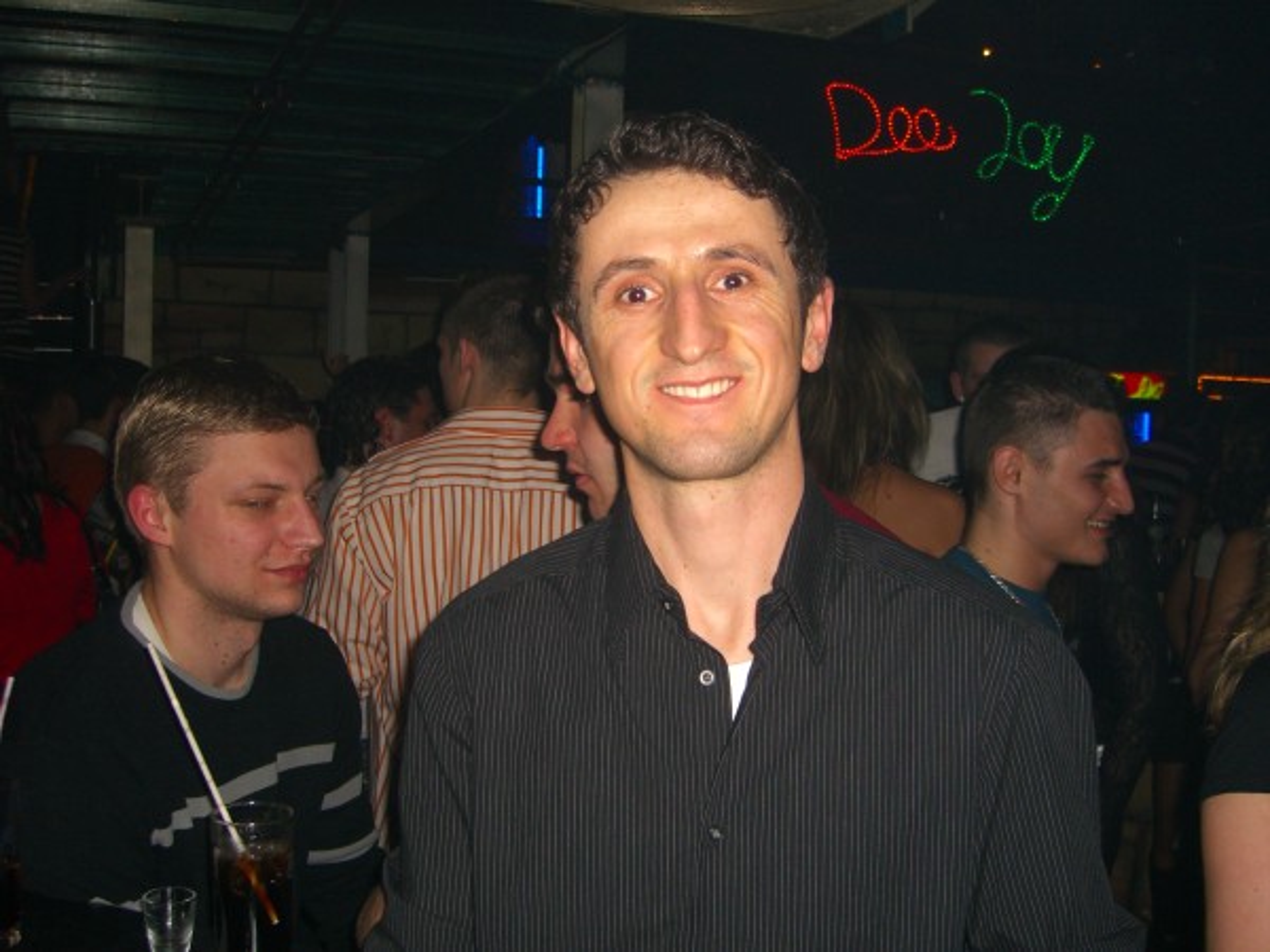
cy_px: 476
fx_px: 1394
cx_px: 635
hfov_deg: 49.0
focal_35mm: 38
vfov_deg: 37.7
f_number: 2.8
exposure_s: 1/60
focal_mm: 7.9
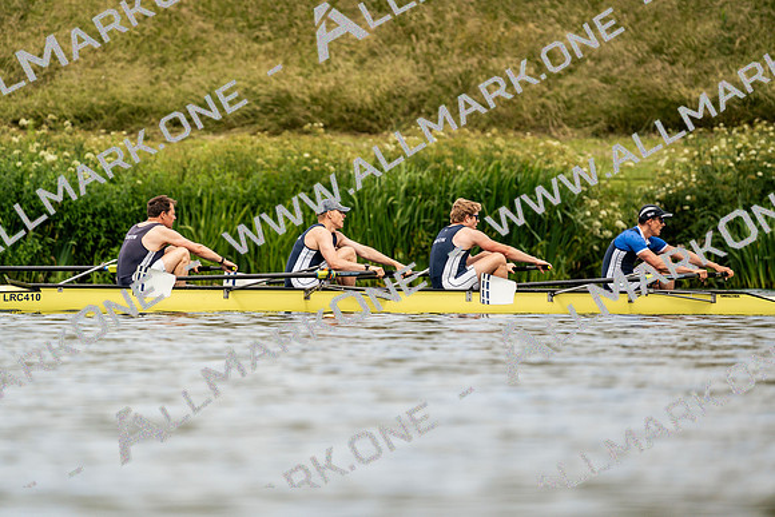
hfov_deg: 4.1
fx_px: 10895
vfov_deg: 2.7
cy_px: 258
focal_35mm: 506
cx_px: 388
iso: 320
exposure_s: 1/2000
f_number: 6.3
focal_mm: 506
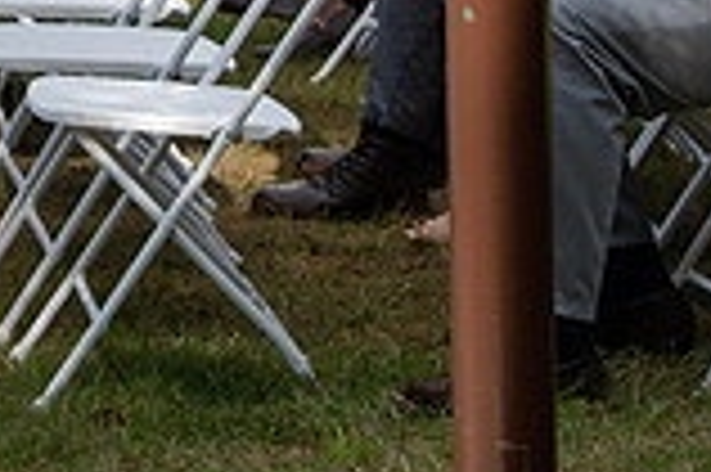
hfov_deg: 6.7
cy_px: -182
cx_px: -364
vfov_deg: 4.5
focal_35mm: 303
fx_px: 5978
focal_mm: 55
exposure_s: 1/320
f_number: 9
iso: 200
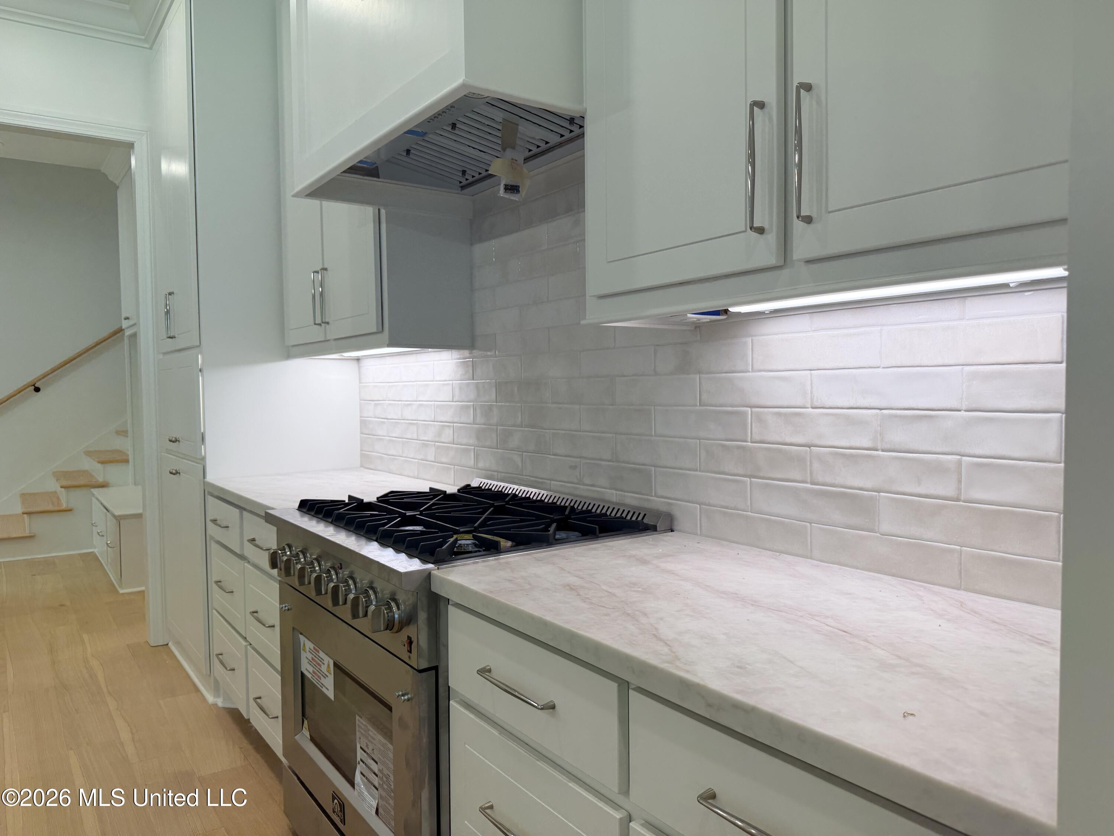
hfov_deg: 71.6
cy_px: 418
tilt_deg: -2.8
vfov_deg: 56.8
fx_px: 772
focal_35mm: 24
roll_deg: +0.3
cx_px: 557
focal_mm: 6.76
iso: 80
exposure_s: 1/170
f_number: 1.78
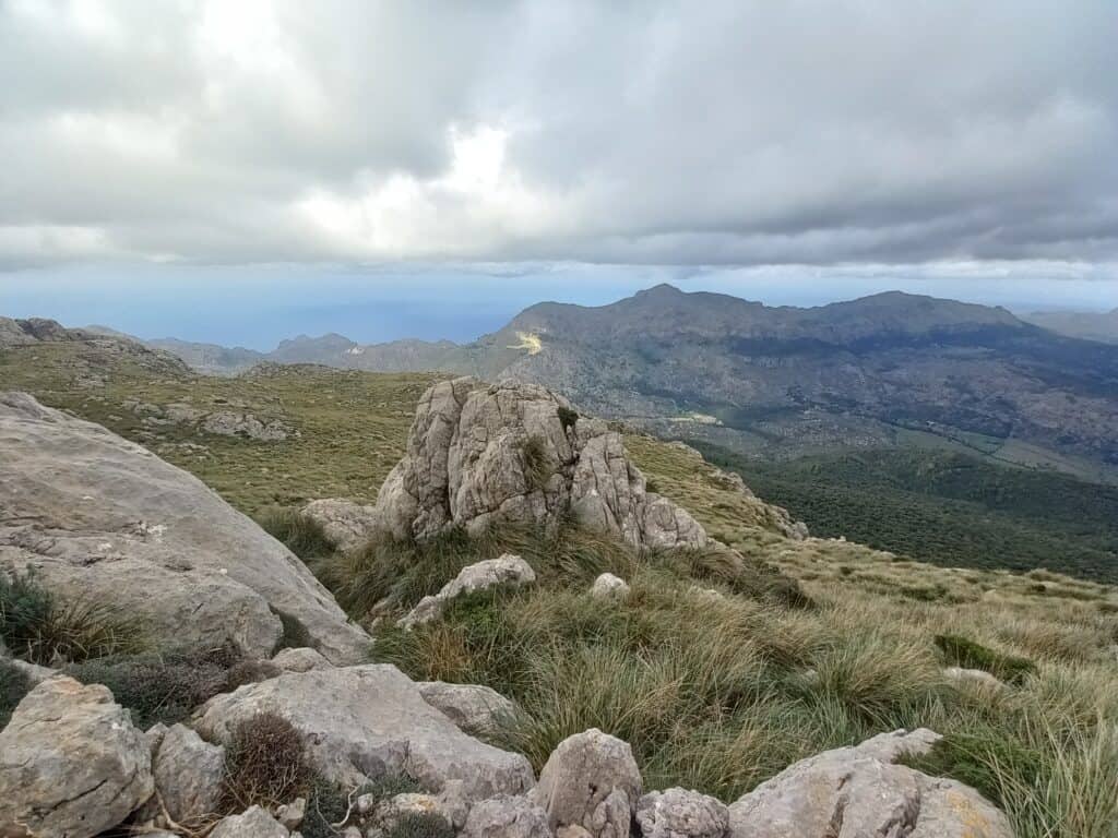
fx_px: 420
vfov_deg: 89.9
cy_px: 419
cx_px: 559
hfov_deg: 106.2
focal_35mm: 13
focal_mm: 1.42
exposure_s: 1/255
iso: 40
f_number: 2.2
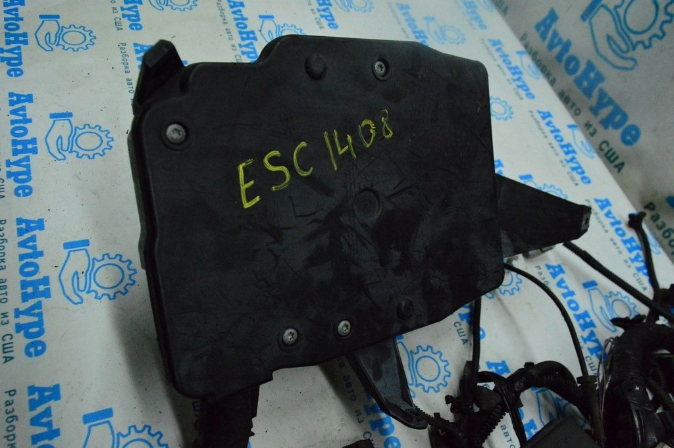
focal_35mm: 27
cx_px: 337
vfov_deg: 47.9
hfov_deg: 67.4
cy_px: 224
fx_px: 505
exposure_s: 1/800
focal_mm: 18
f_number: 6.3
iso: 6400
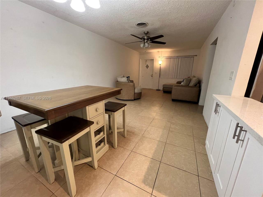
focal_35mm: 13
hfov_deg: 106.2
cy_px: 98
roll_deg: -0.3
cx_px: 132
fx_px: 99
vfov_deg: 89.9
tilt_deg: -13.4
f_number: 1.8
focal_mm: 1.57
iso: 320
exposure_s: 1/60
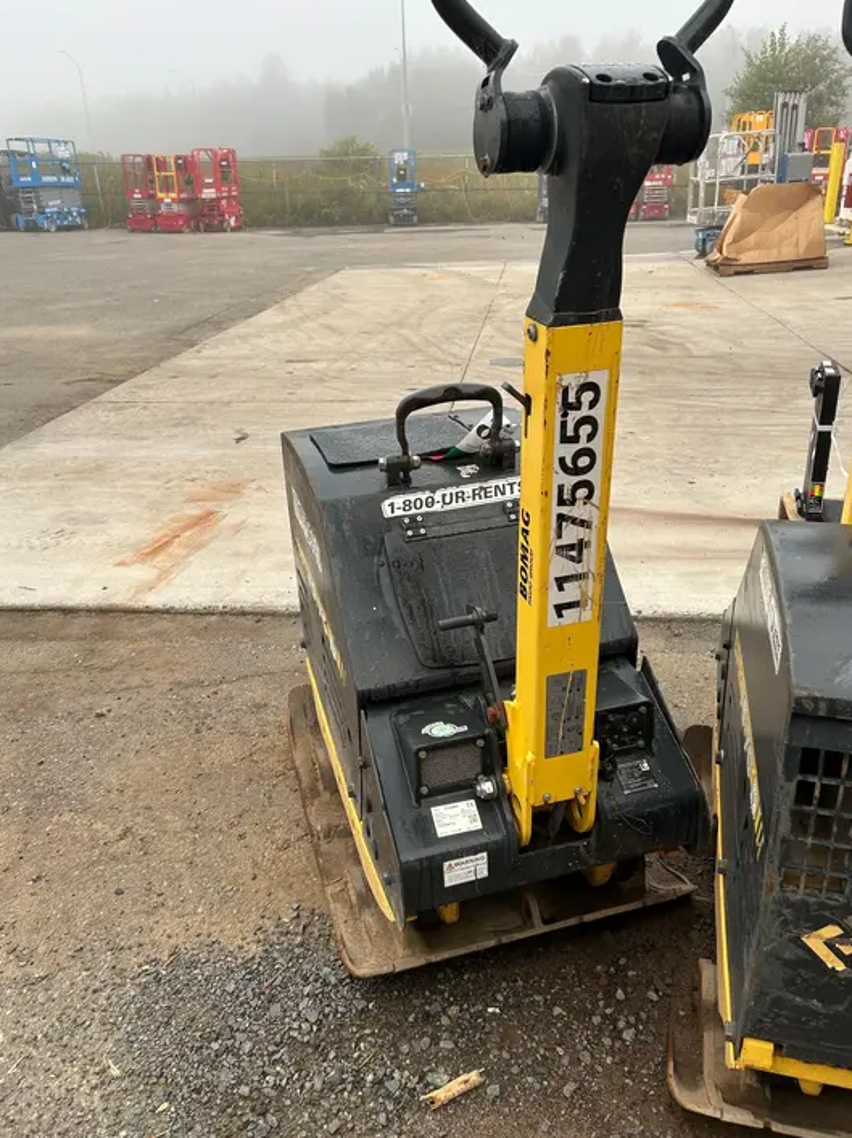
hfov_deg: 51.3
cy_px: 565
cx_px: 417
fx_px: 887
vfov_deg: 65.3
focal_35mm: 27
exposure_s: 1/763
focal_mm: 5.7
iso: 50
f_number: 1.5
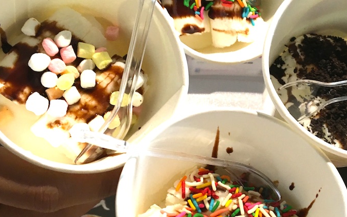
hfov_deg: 39.4
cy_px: 101
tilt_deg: -58.9
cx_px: 208
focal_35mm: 51
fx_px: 482
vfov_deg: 25.3
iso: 125
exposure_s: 1/33
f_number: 2.2
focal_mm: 4.15
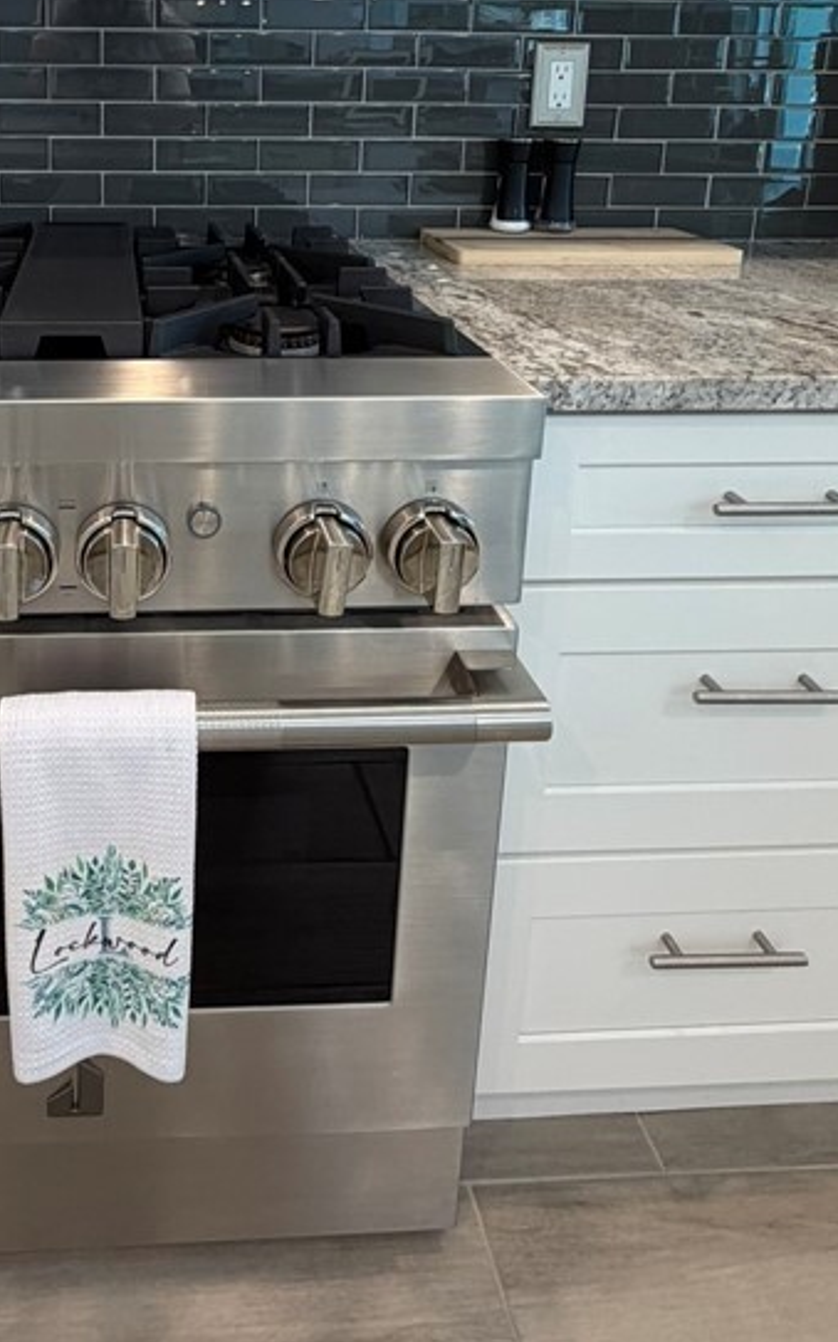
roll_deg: +0.0
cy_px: 277
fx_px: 1024
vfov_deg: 61.3
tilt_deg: -13.6
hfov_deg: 42.3
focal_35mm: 28
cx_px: 156
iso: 160
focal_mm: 2.22
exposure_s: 1/120
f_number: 2.2
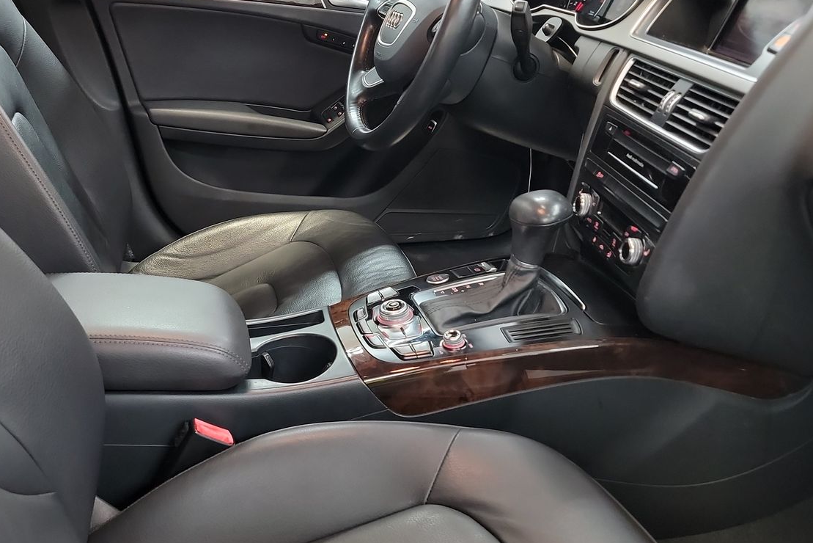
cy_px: 224
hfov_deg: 52.0
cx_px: 263
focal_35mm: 36
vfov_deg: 36.8
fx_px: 813
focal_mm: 6.7
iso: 765
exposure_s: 1/39
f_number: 1.8
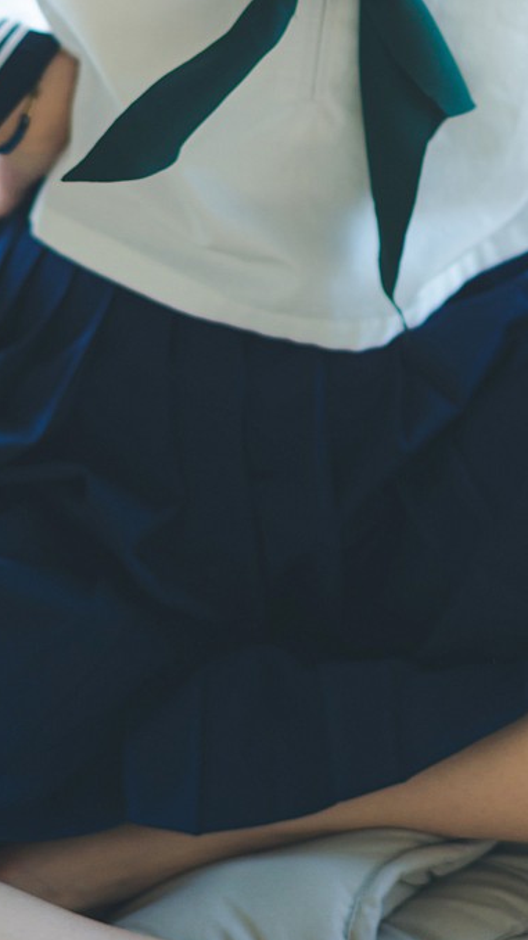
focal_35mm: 136
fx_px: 3388
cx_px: 346
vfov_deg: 15.5
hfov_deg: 8.9
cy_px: 21
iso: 320
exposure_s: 1/100
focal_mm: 55
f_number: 2.2
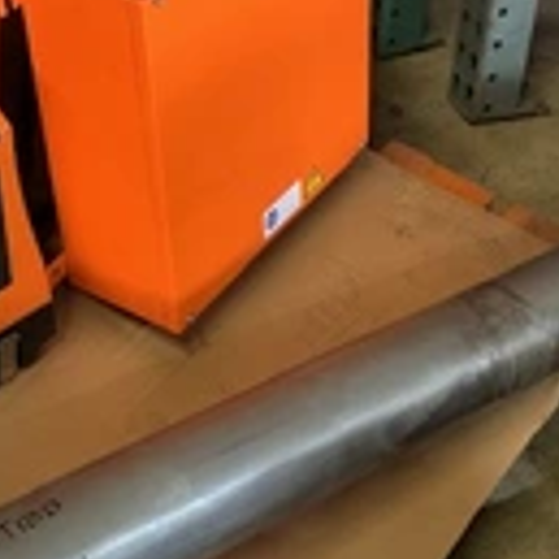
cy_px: 160
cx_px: 117
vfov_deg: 24.1
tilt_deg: -40.5
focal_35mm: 71
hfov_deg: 24.0
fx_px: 1297
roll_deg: -3.6
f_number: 1.8
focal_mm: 4.25
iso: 500
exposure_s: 1/30
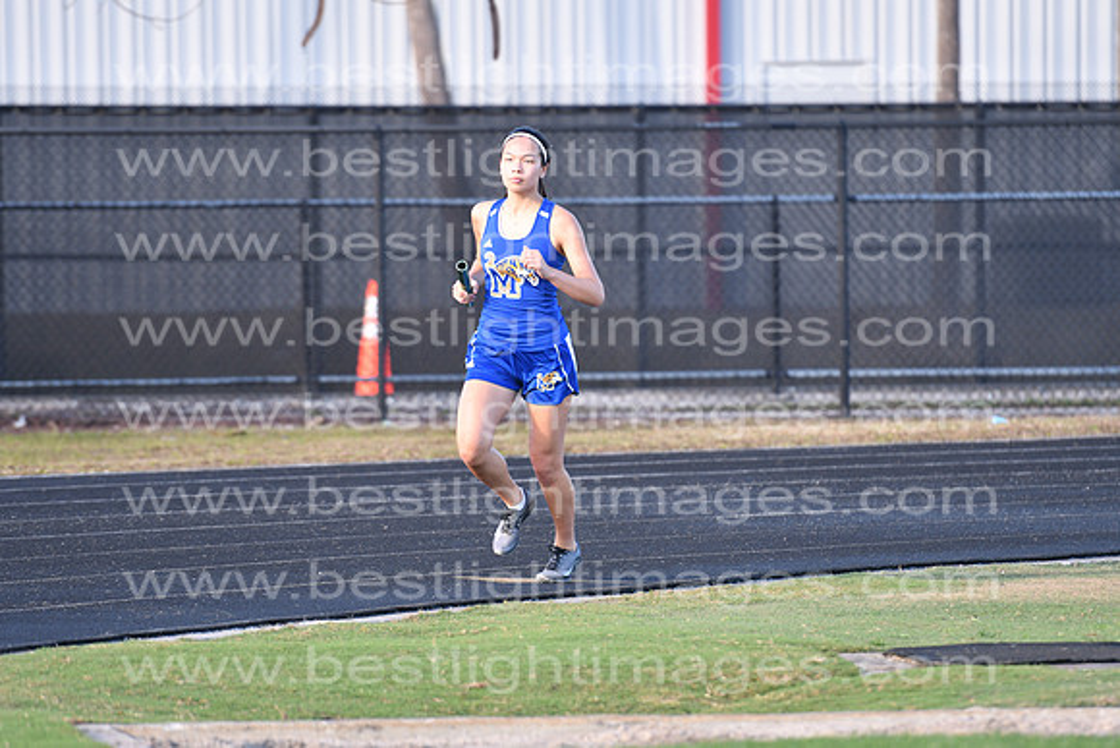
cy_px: 374
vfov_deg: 4.6
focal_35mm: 300
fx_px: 9335
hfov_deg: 6.9
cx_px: 560
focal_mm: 200
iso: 400
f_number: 4
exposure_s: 1/800
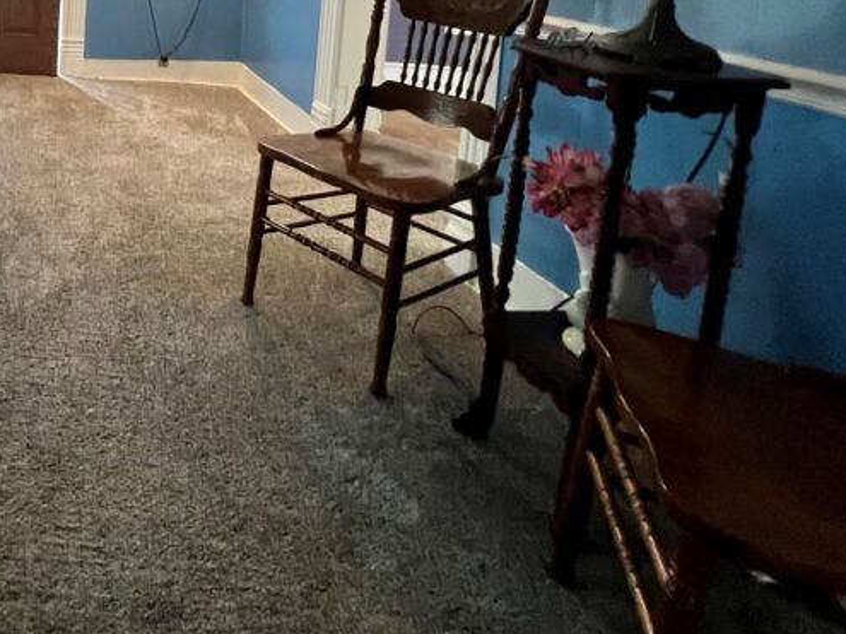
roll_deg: -2.4
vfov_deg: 42.2
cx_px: 4
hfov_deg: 51.3
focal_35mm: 28
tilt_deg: -5.0
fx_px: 684
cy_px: -17
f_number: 1.8
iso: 500
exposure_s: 1/60
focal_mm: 1.57
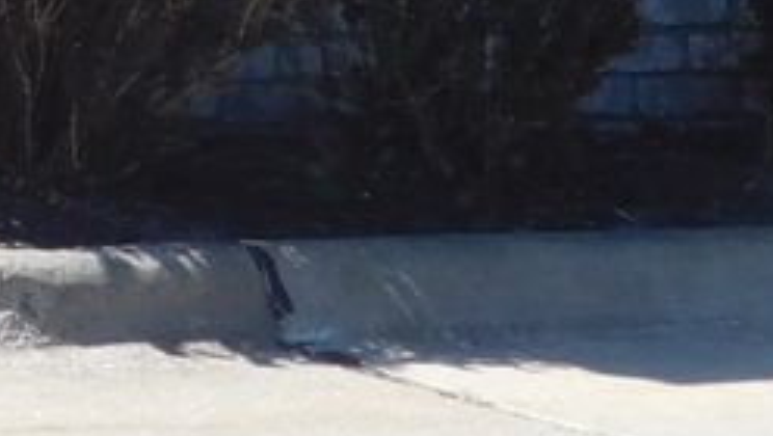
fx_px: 6072
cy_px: -1191
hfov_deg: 7.0
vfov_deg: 3.9
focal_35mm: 296
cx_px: -789
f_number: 3.7
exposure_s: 1/640
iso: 125
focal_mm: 8
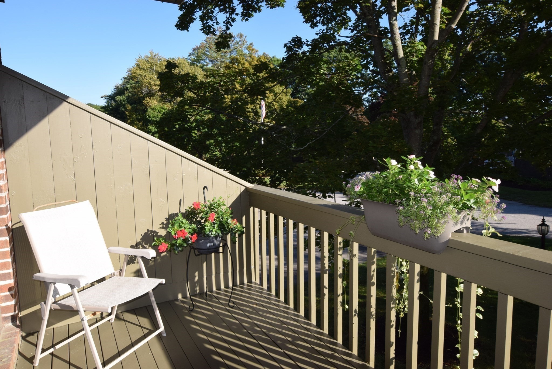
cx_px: 276
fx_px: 368
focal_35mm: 24
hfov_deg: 73.7
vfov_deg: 53.2
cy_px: 184
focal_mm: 16
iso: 400
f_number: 13
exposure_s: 1/200
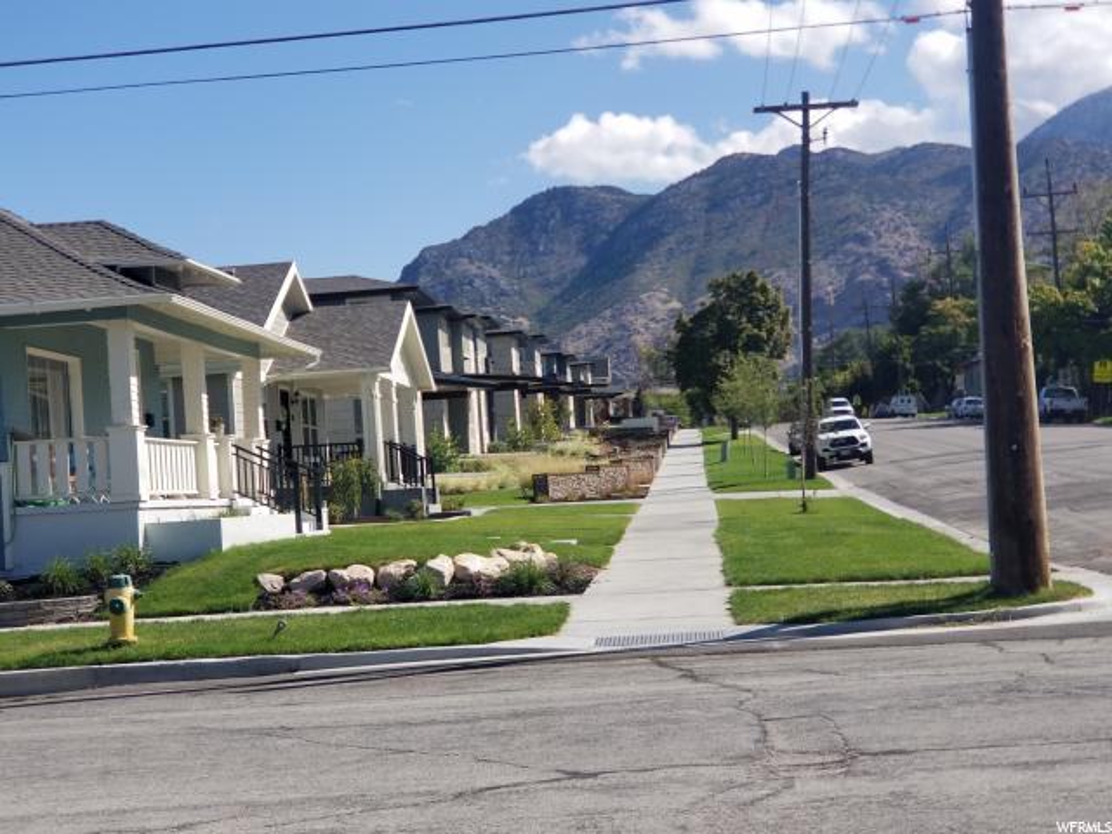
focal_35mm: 52
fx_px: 1670
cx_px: 556
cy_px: 417
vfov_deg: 28.0
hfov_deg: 36.8
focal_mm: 6
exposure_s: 1/896
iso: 25
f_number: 2.4
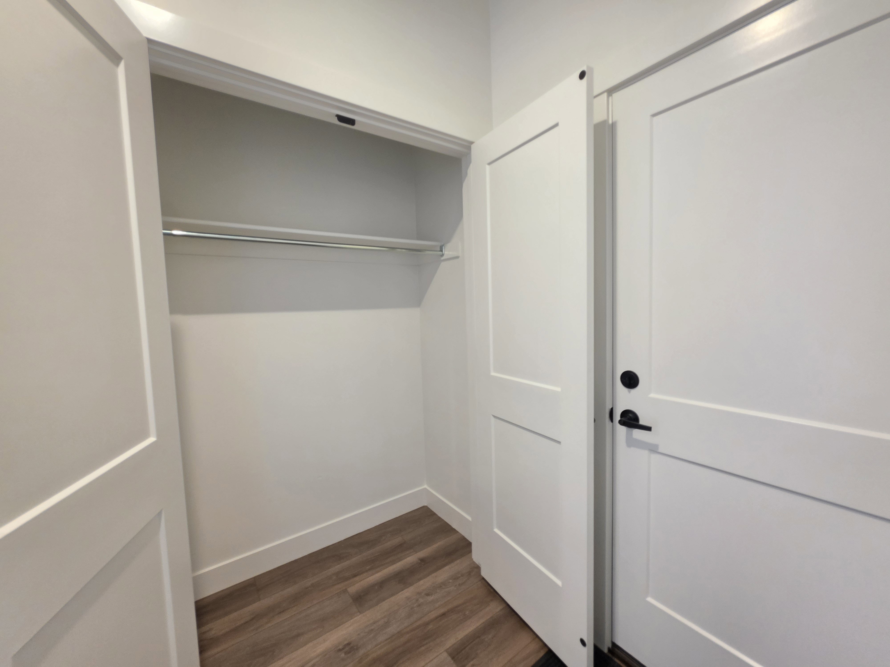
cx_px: 445
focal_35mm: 13
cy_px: 334
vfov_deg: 89.9
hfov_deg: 106.2
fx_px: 334
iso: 200
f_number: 1.9
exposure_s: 1/60
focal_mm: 2.2
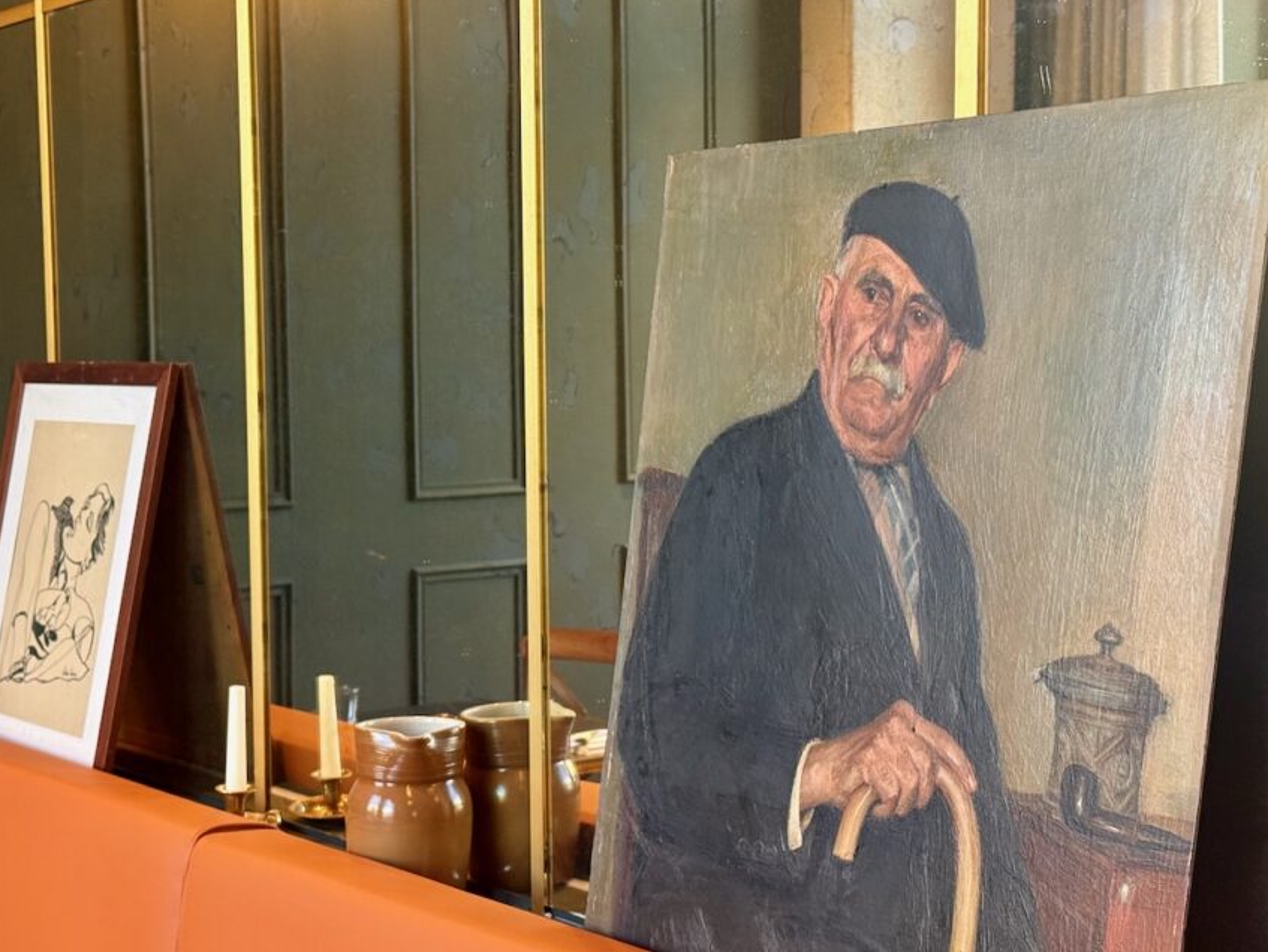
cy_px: 497
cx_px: 564
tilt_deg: -3.8
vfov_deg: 25.2
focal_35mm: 58
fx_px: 2125
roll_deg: +0.3
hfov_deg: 33.2
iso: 200
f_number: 1.78
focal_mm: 6.76
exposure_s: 1/100
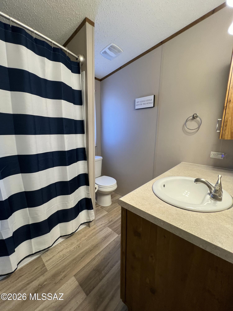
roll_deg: +0.9
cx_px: 116
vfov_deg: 106.2
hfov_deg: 89.9
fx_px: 117
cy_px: 156
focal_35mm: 13
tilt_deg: -9.3
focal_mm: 1.57
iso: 125
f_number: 1.8
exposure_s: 1/60
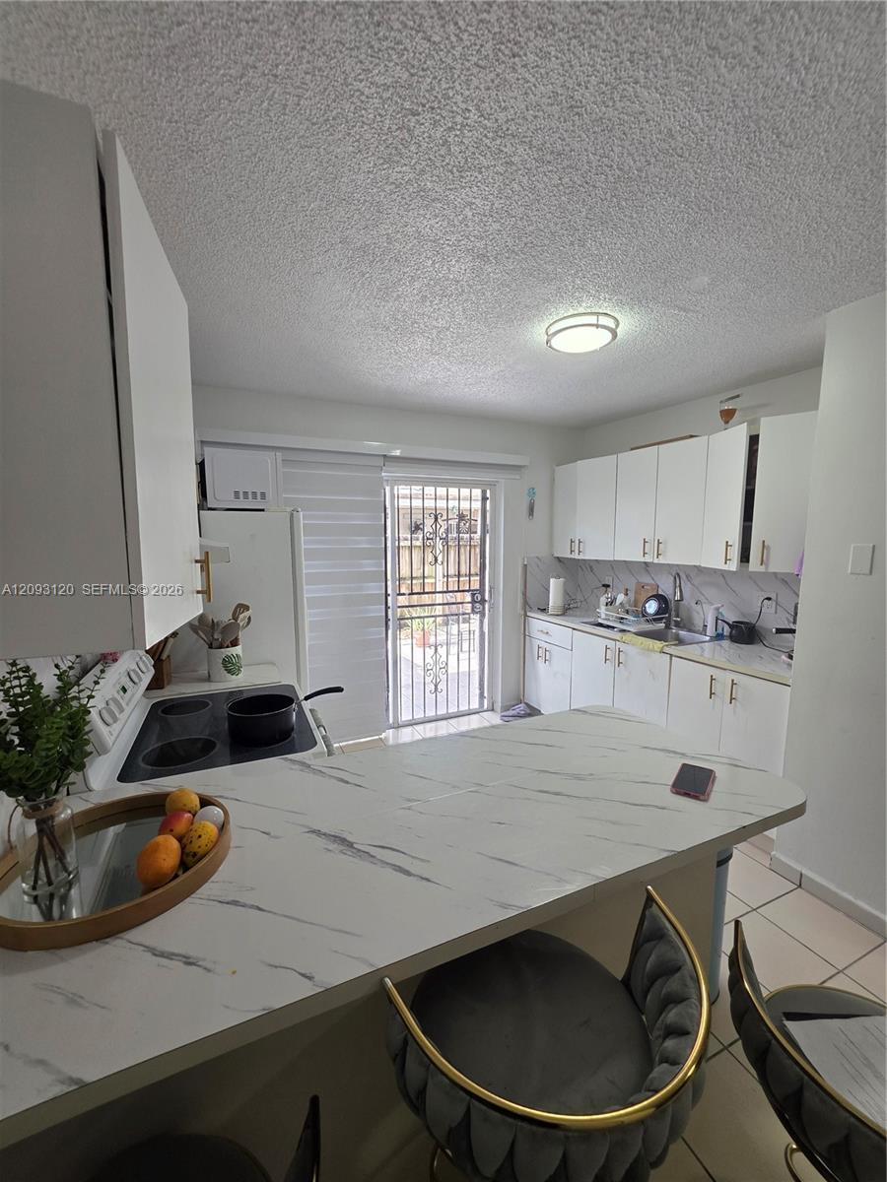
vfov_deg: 106.2
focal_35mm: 13
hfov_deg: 89.9
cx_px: 444
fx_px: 444
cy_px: 591
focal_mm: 2.2
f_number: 1.9
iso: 125
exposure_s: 1/120
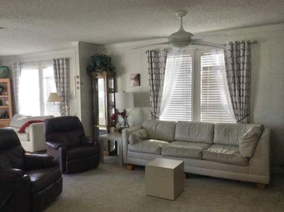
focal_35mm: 31
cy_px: 106
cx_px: 142
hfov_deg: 58.4
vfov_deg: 45.4
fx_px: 254
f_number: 2.4
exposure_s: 1/40
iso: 32
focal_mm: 3.3
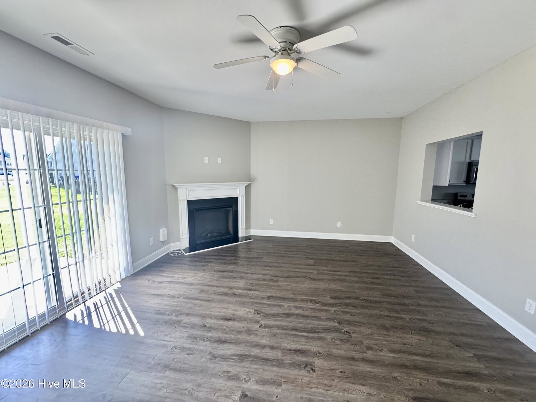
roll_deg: -0.3
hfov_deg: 102.1
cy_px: 201
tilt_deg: -6.5
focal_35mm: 14
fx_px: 217
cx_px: 268
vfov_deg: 85.7
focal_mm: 2.22
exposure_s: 1/120
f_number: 2.2
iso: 400
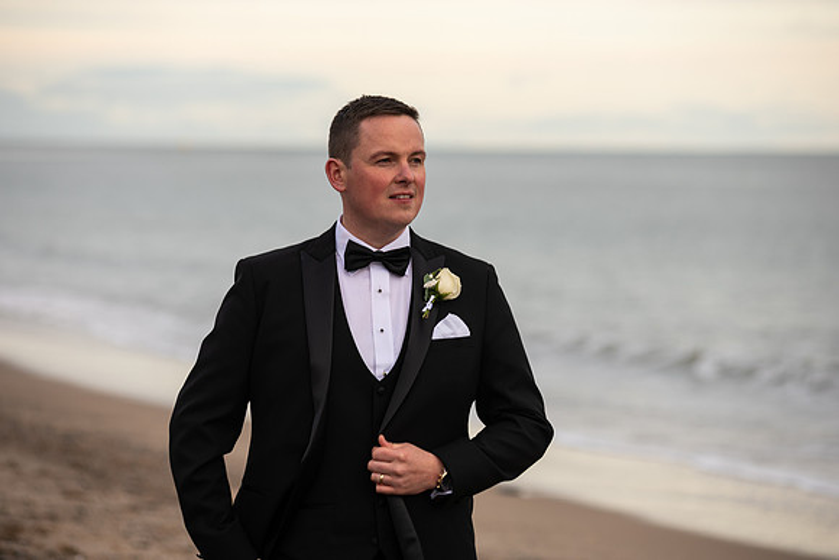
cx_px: 420
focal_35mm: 145
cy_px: 280
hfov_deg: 14.2
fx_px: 3380
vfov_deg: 9.5
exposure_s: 1/200
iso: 100
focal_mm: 145
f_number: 3.5
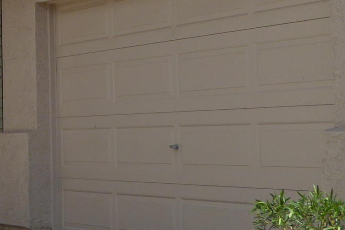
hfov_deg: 12.9
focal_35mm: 155
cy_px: 19
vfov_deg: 8.8
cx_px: -88
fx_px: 1486
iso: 100
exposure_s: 1/500
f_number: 4.5
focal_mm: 6.7
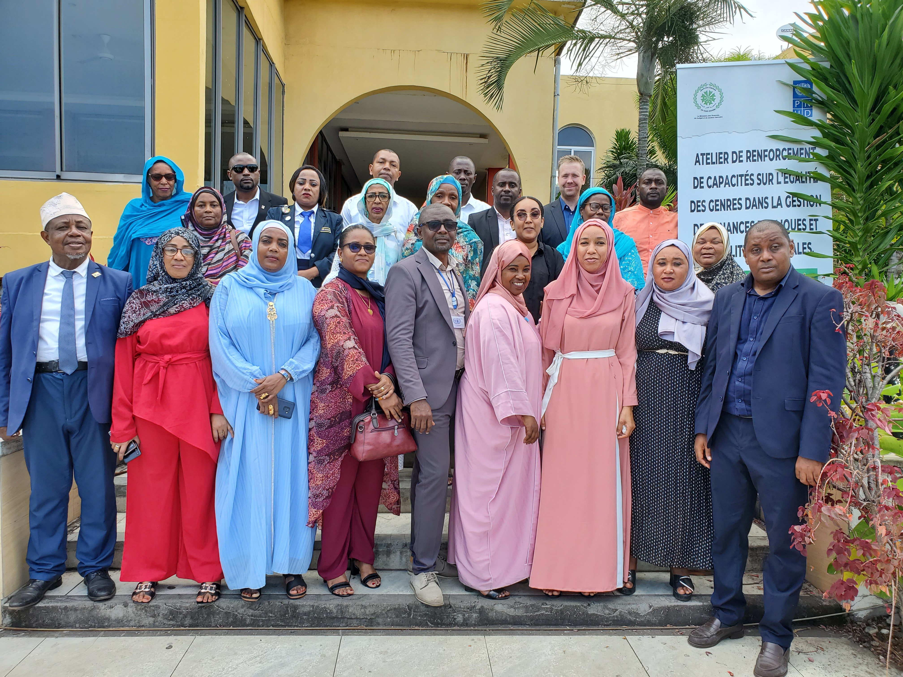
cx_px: 452
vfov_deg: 53.1
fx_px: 678
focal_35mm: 26
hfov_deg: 67.3
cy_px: 338
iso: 50
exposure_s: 1/461
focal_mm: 4.3
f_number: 2.4
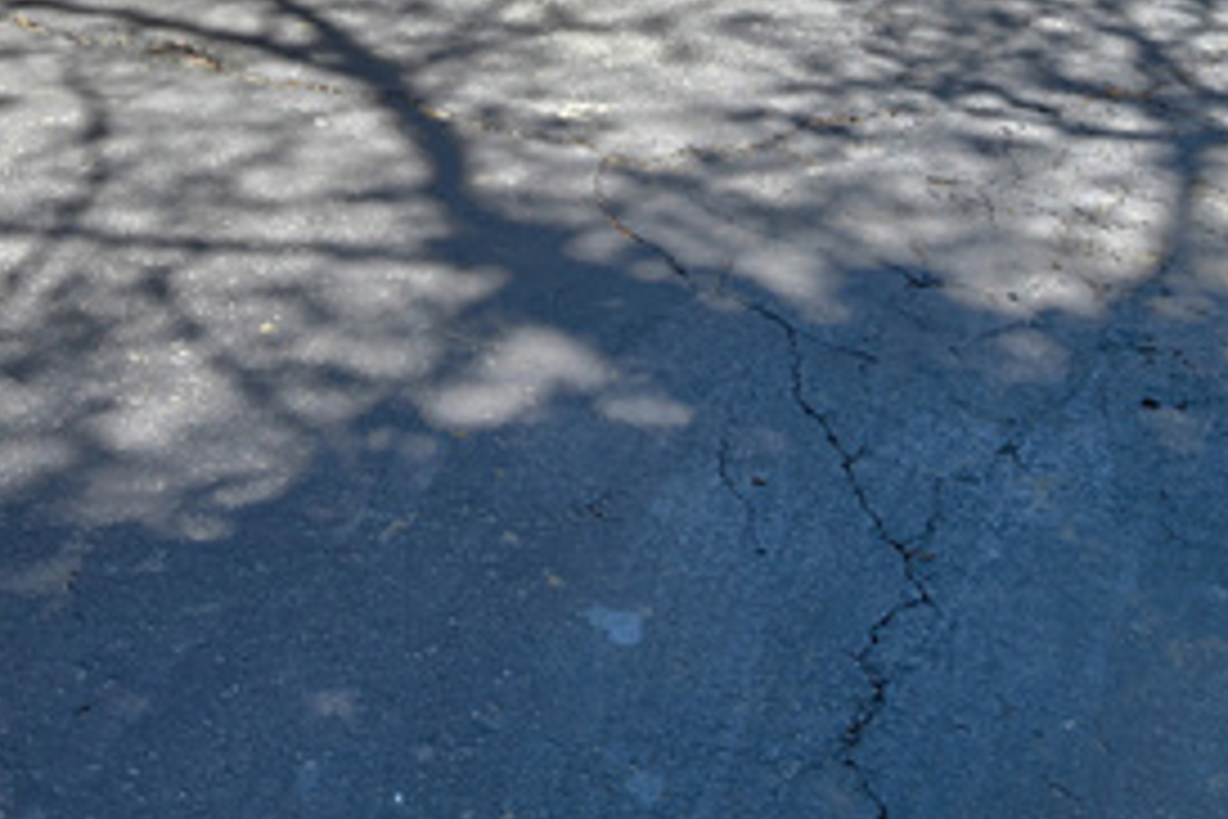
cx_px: 324
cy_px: -626
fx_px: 2047
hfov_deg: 32.8
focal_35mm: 60
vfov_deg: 18.2
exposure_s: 1/60
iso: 320
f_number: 9
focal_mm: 16
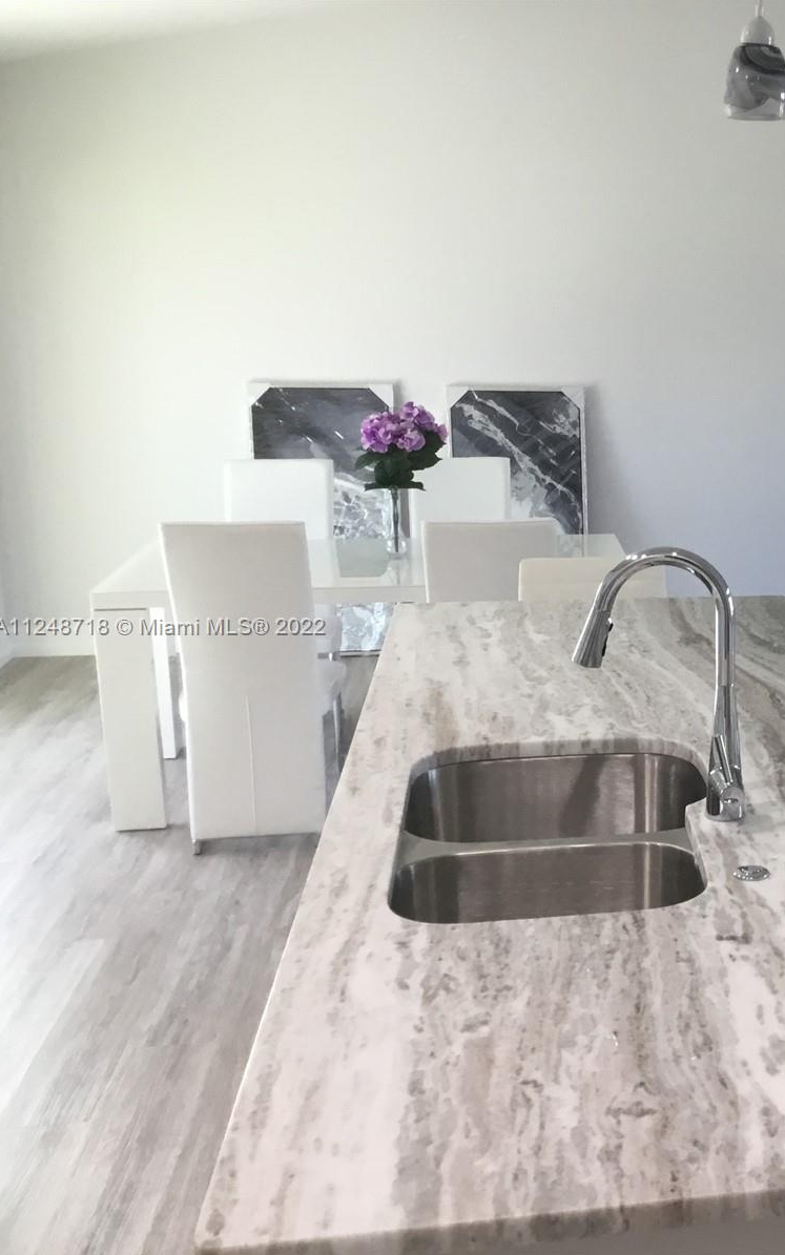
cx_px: 829
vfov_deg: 45.3
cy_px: 628
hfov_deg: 27.2
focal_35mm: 44
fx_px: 1506
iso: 32
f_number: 2.4
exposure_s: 1/30
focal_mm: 3.3
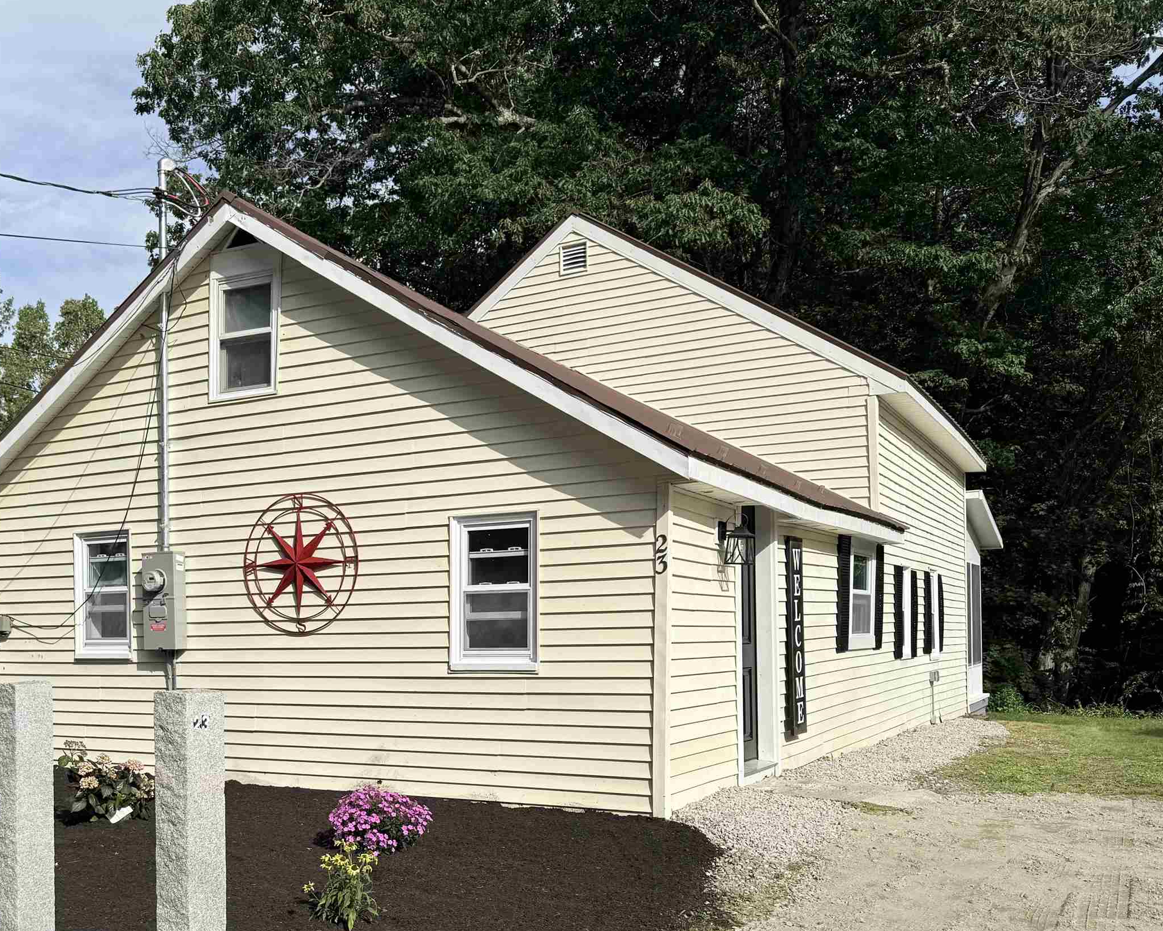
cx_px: 372
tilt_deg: +1.1
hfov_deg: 50.4
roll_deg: -1.1
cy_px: 630
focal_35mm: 35
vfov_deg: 41.6
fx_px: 1205
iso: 80
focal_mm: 6.76
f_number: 1.78
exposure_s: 1/6173
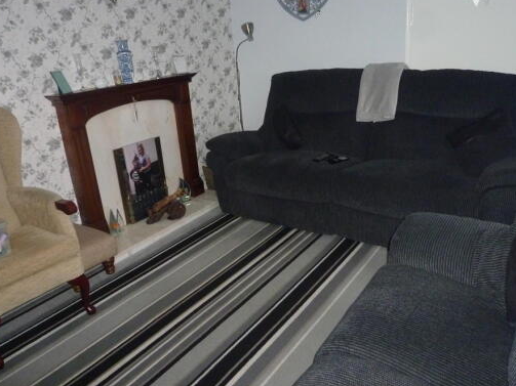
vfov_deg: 48.2
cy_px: 194
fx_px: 432
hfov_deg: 61.6
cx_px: 269
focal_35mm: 29
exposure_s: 1/30
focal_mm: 4.5
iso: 400
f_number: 2.8
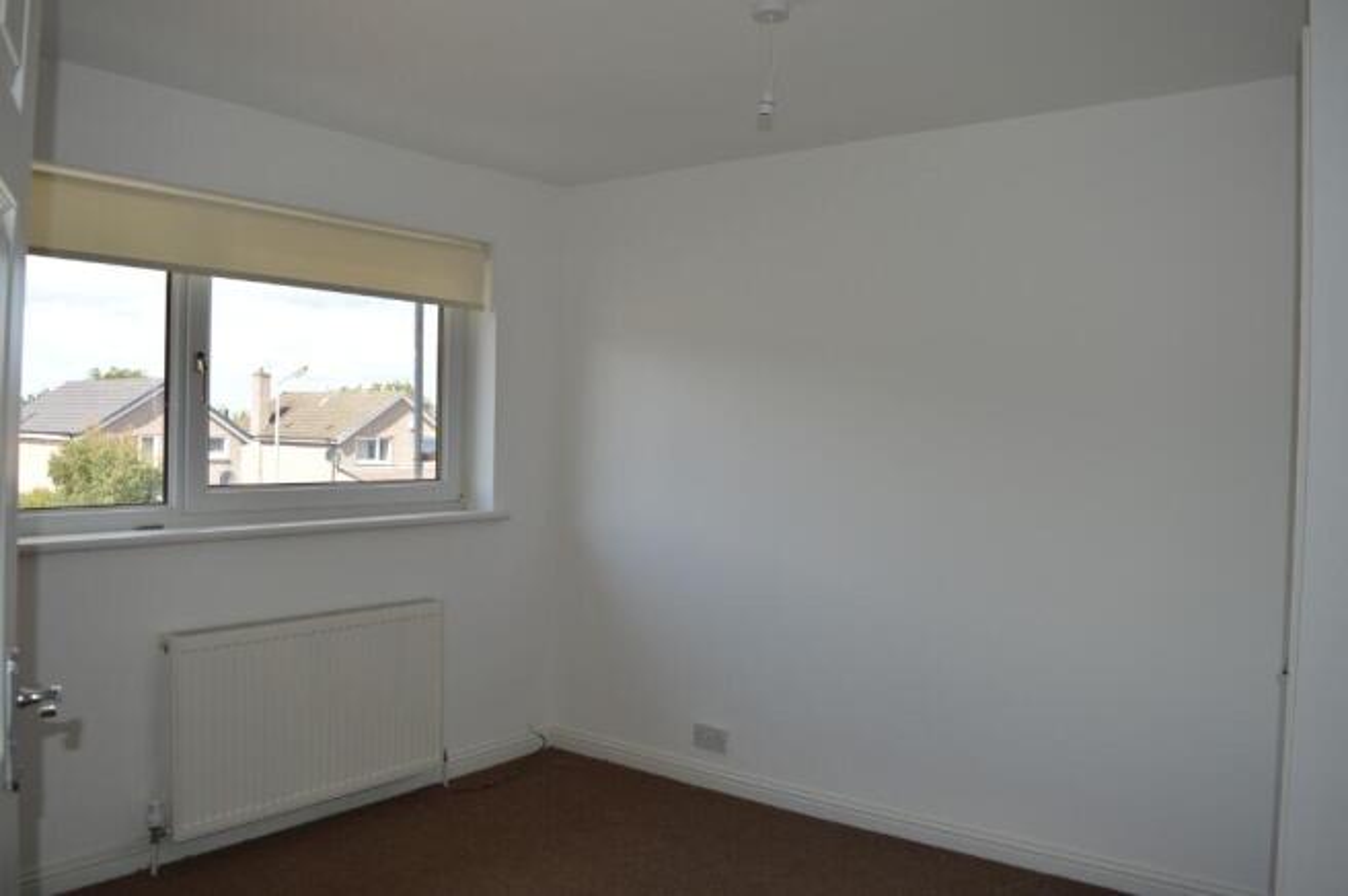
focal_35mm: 27
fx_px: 1010
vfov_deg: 47.8
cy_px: 448
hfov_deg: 67.4
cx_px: 674
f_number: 4.5
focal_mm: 18
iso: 100
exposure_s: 1/200
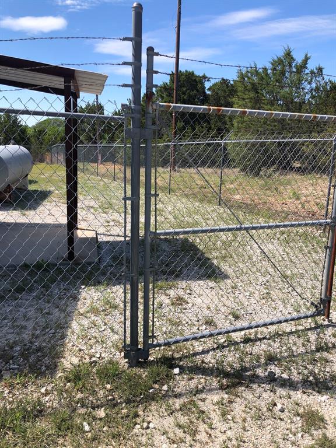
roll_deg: -3.9
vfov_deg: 63.4
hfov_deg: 49.7
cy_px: 224
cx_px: 168
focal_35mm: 28
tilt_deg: -10.9
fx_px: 362
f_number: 1.8
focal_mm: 4
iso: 20
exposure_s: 1/1736
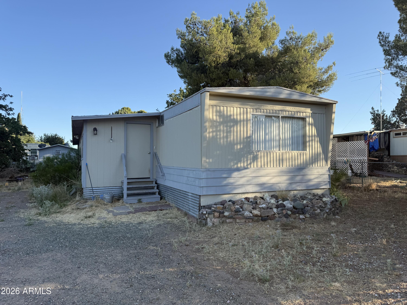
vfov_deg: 56.8
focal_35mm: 24
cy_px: 152
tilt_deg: +2.1
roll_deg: +0.0
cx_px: 204
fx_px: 282
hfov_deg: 71.6
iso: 80
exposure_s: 1/1230
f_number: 1.78
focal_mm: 6.76
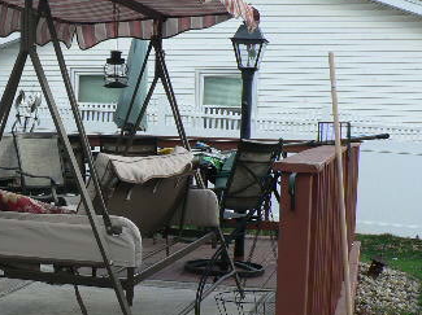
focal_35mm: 71
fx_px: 865
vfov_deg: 20.7
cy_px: 178
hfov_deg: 26.6
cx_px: 49
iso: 80
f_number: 4
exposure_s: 1/125
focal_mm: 6
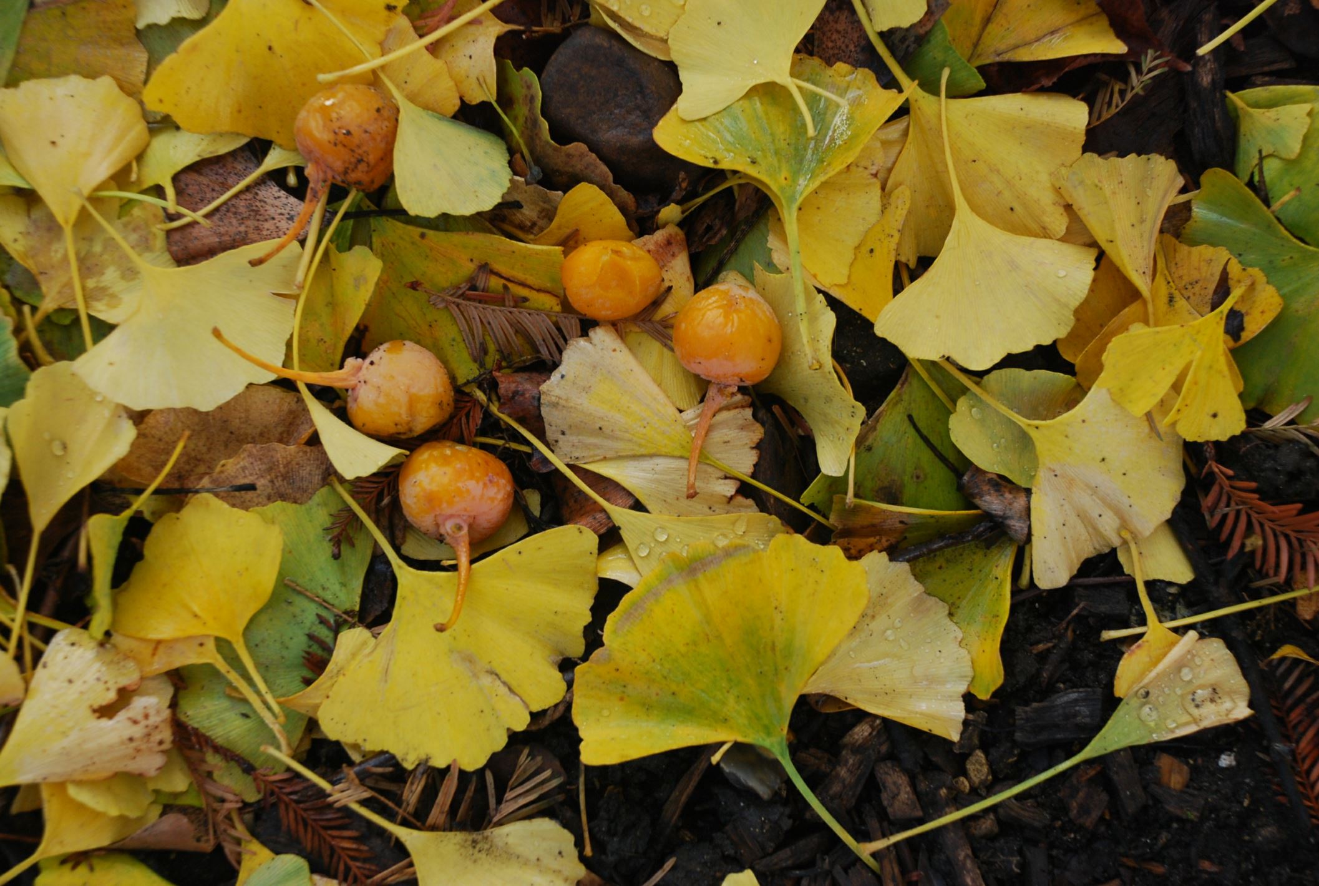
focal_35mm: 87
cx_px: 660
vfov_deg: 15.8
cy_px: 443
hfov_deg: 23.3
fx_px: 3194
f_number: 5.3
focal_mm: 58
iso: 320
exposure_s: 1/125
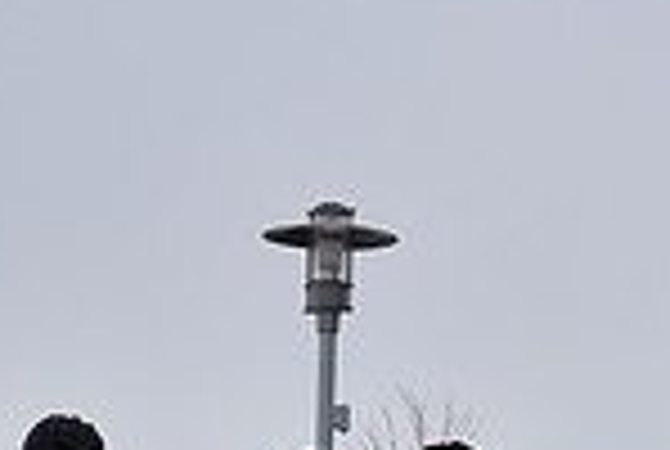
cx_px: 445
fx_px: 2611
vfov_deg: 9.4
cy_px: 803
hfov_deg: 14.6
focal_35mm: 140
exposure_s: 1/400
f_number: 10
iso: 400
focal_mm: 36
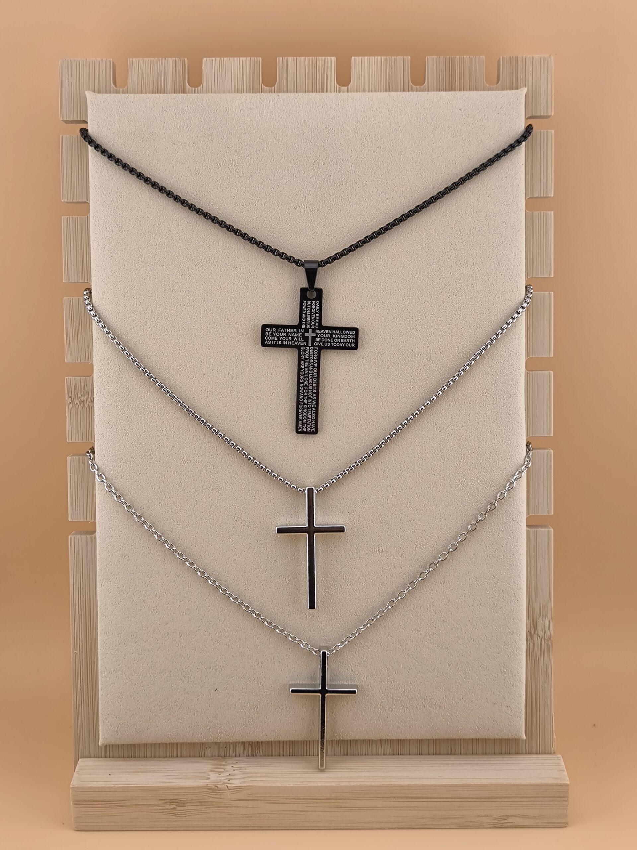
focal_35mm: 50
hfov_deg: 29.1
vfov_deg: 38.2
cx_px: 318
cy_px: 425
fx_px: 1227
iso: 50
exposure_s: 1/964
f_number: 1.9
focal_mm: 6.92
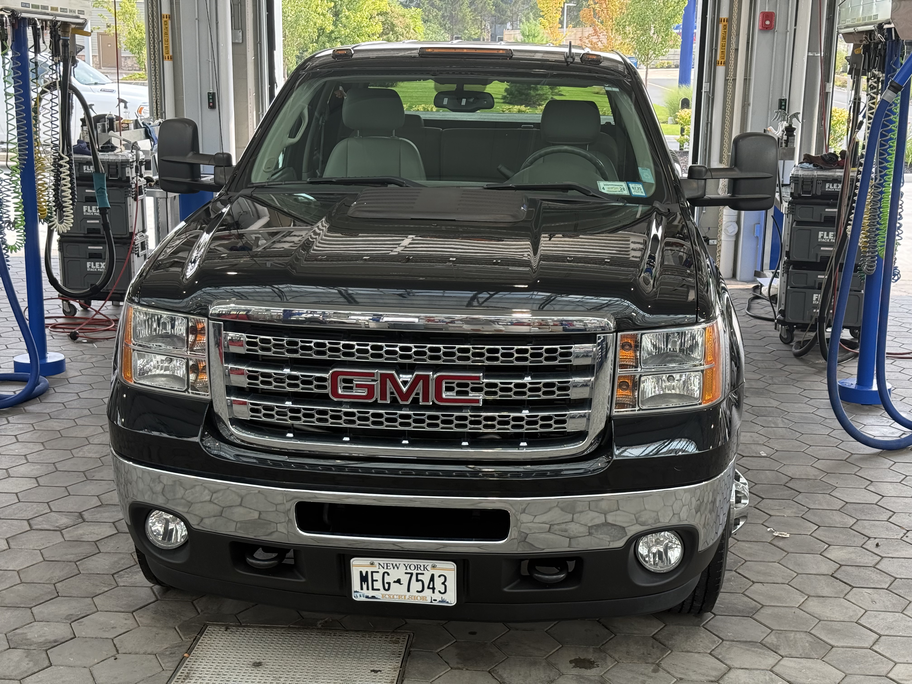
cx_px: 456
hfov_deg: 39.7
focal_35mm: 48
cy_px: 342
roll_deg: -1.1
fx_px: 1265
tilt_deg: -12.8
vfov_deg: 30.3
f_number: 1.78
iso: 100
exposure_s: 1/327
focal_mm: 6.76
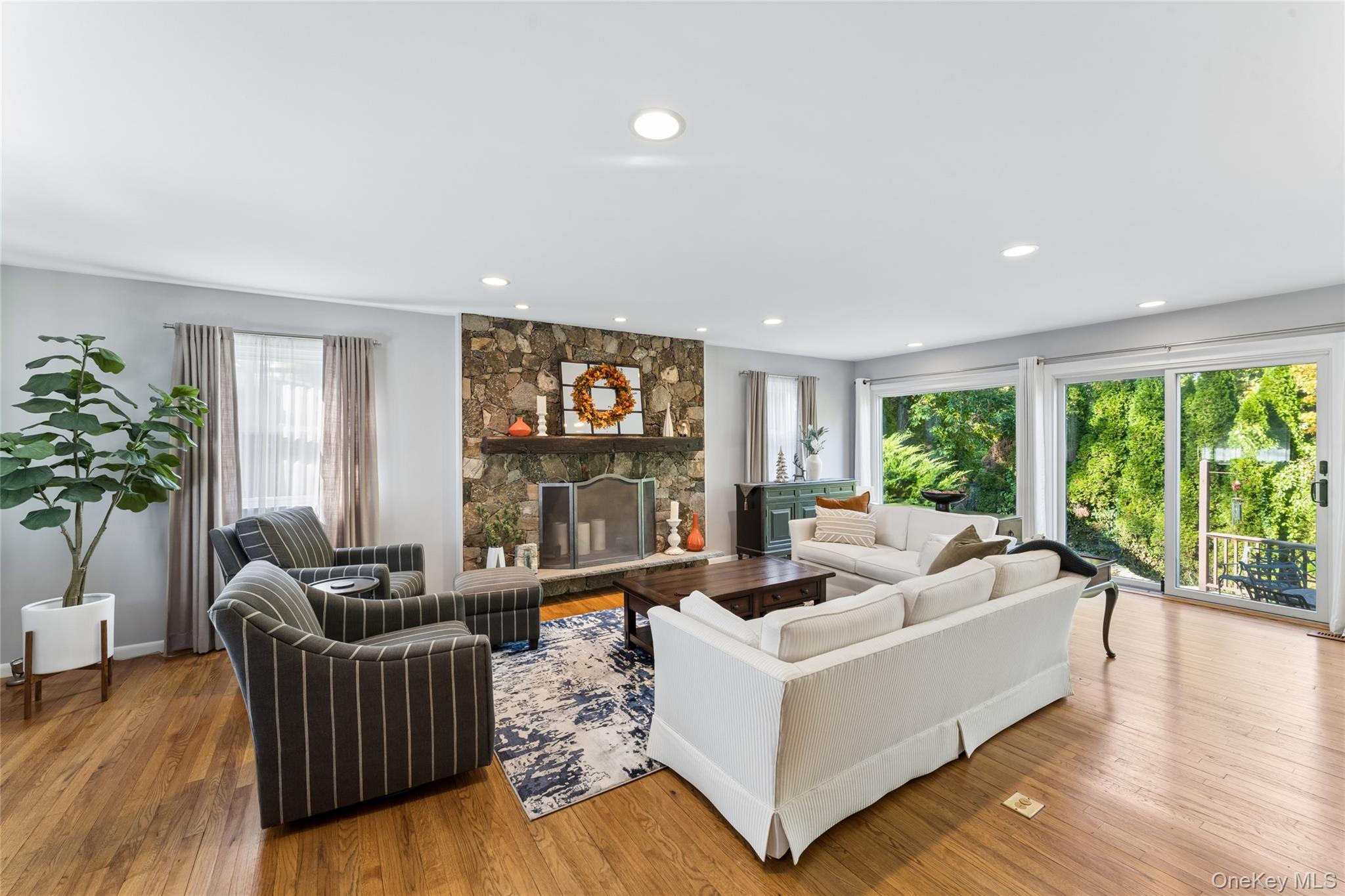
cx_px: 672
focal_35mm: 14
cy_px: 448
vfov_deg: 81.2
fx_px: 523
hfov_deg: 104.3
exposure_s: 1/5
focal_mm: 14
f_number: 13
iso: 400
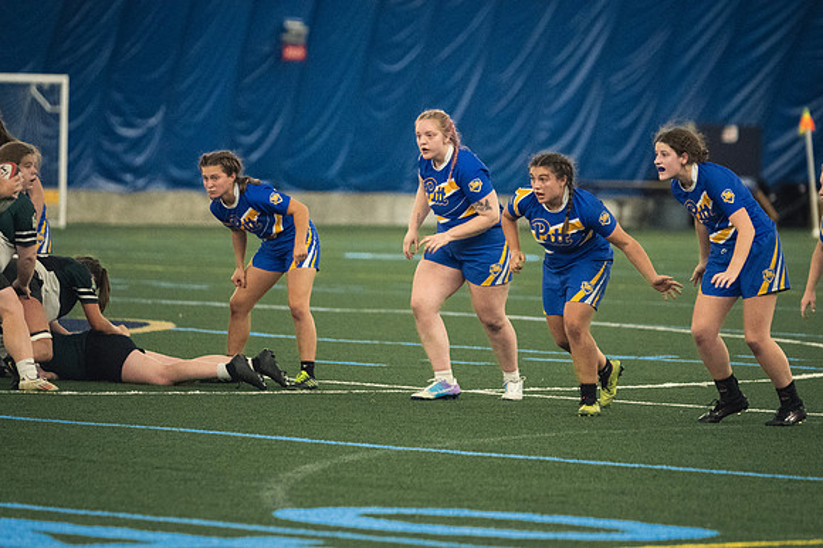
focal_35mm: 300
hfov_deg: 6.9
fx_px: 6854
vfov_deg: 4.6
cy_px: 274
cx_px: 412
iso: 10000
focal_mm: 200
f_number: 2.8
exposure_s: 1/500
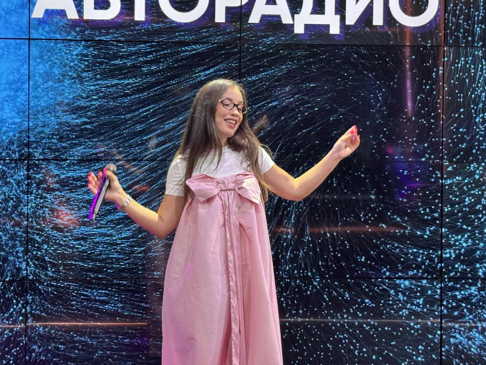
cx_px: 197
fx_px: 912
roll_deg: -0.7
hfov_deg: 29.8
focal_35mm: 65
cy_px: 121
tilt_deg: -0.2
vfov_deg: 22.5
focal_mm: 6.76
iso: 160
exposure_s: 1/60
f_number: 1.78
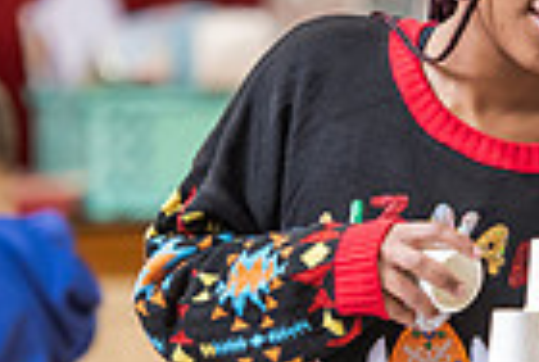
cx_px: 527
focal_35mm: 558
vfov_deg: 2.5
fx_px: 8372
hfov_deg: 3.7
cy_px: 237
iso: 1250
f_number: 3.2
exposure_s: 1/200
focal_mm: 135
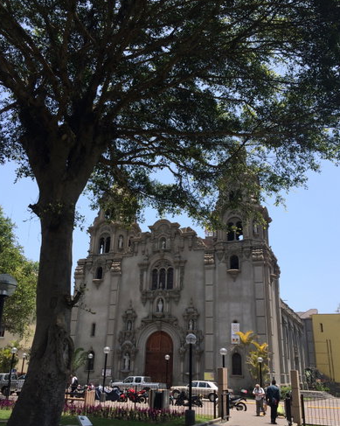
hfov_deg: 47.1
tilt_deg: +18.3
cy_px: 227
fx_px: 390
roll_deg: -0.8
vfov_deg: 57.2
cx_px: 170
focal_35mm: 31
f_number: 2.2
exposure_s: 1/1414
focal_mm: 4.15
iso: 32
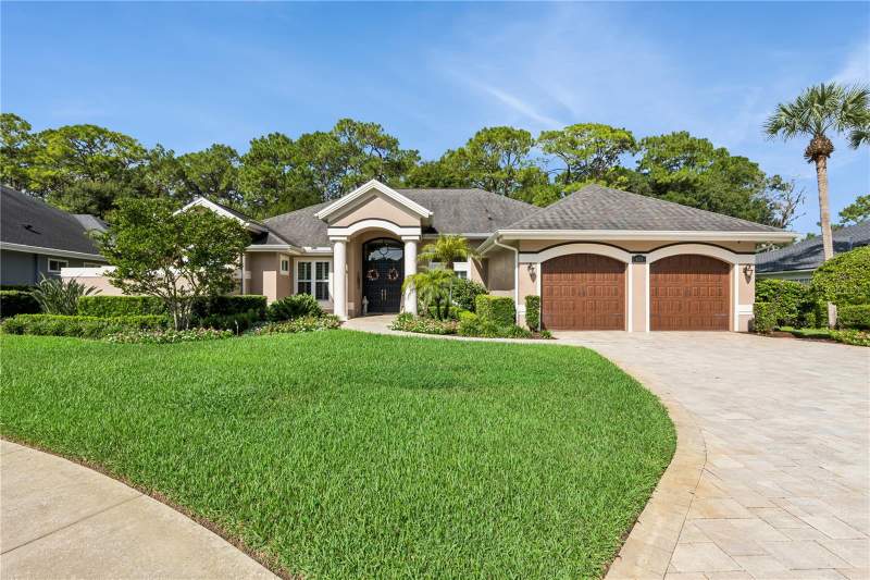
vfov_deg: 73.7
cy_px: 290
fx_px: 387
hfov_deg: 96.7
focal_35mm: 16
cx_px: 435
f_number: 20
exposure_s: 1/50
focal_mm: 16
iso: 100
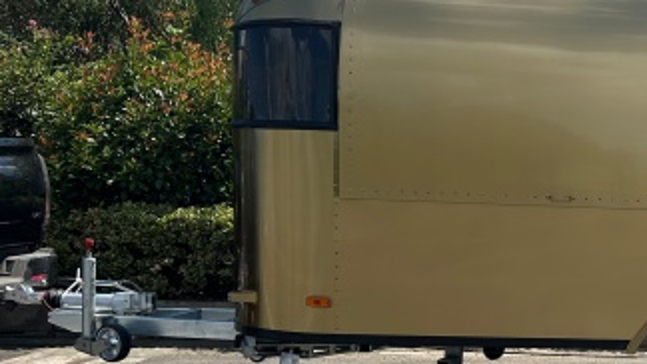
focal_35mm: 70
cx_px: 749
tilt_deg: -2.5
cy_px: 276
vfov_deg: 17.1
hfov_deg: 27.1
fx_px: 1201
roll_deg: -2.9
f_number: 1.5
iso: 50
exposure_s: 1/4831
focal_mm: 5.7
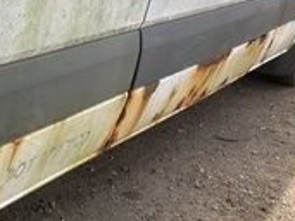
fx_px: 579
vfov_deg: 21.5
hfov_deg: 26.5
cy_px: 73
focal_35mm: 68
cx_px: -24
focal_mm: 3
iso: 25
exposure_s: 1/674
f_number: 1.8
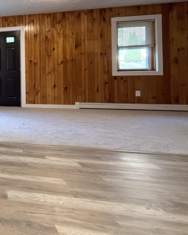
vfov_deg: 53.0
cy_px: 76
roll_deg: +0.1
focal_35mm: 33
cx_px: -91
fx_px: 229
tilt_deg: -0.2
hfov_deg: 29.0
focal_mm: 2.22
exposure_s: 1/60
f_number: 2.2
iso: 250
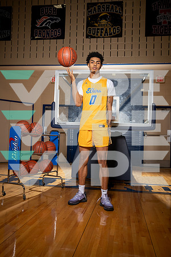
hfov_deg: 38.9
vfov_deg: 55.8
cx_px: 86
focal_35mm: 34
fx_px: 242
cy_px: 128
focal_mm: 34
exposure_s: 1/250
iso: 640
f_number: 8
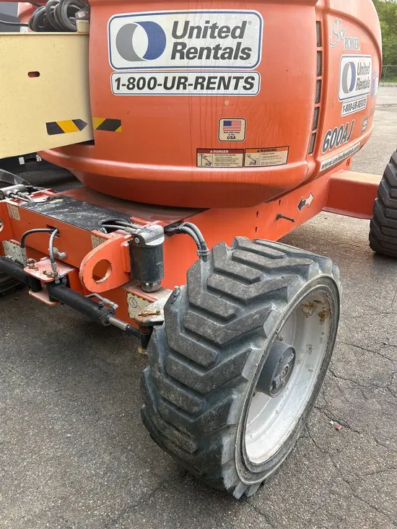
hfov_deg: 53.1
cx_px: 198
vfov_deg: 67.3
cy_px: 264
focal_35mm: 26
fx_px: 397
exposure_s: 1/143
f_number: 1.5
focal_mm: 5.7
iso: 40
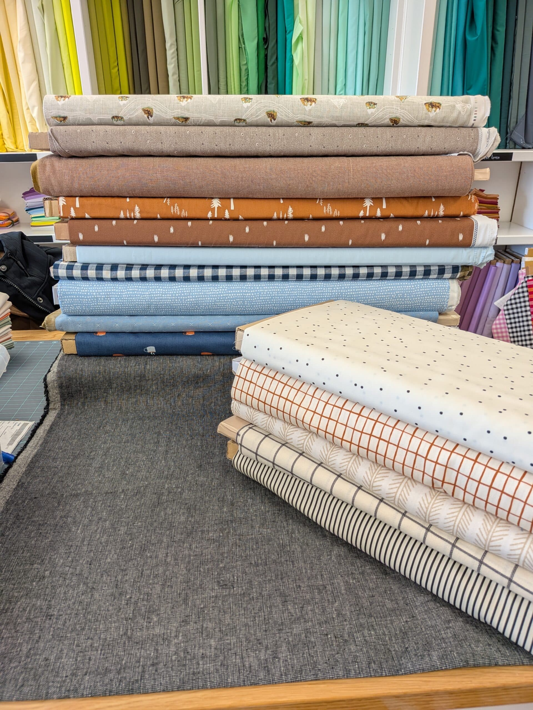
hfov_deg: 56.8
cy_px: 355
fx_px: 493
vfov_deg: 71.6
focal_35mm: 24
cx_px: 266
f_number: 1.7
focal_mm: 4.53
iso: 29
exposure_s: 1/40
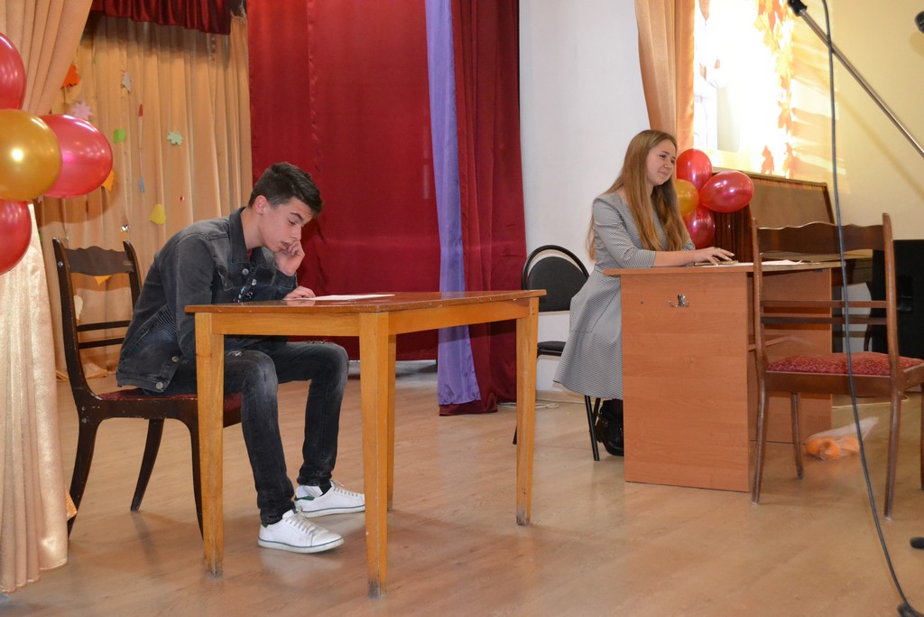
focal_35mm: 42
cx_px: 462
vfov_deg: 31.9
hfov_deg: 46.4
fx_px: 1078
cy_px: 308
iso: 2800
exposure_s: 1/60
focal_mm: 28
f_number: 4.5
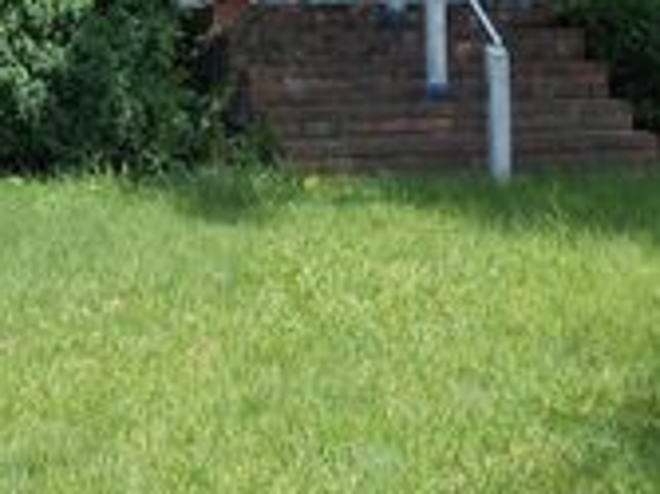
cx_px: 213
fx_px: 1943
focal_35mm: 102
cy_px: -61
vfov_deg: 14.1
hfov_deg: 19.2
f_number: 3.9
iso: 80
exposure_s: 1/320
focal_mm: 6
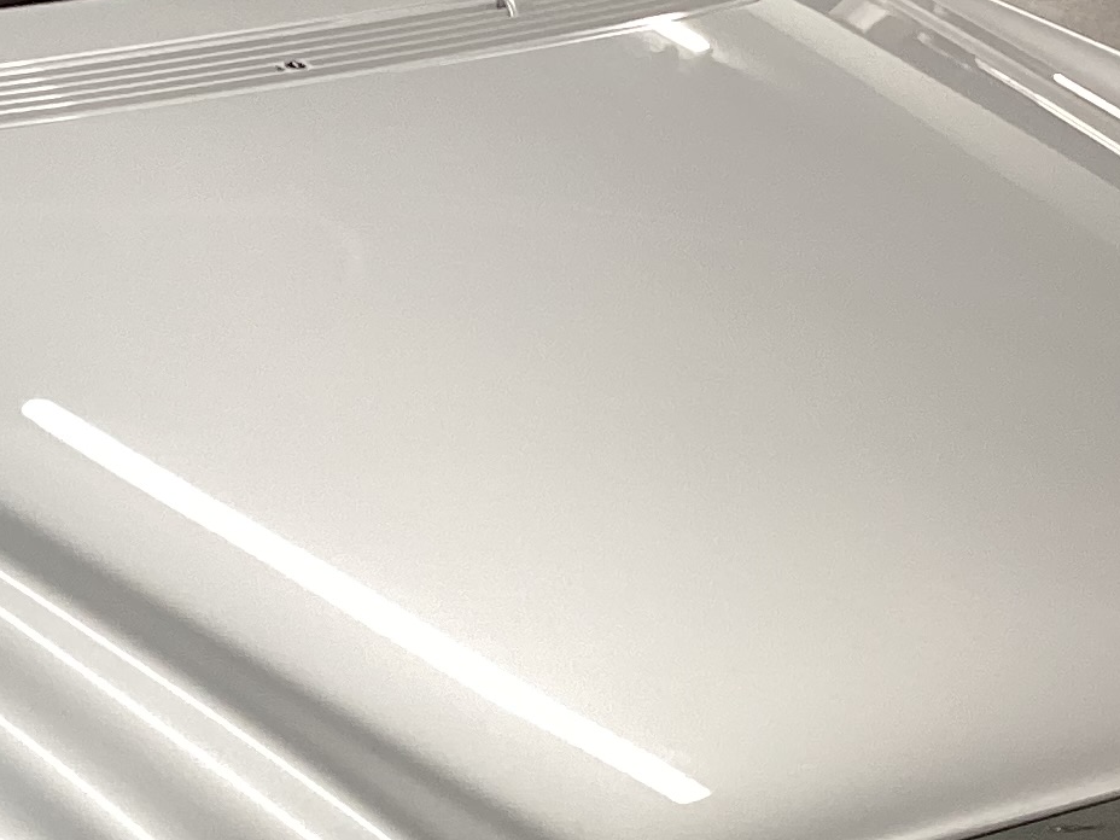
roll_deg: +0.7
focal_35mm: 109
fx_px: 3527
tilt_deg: -23.5
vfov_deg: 13.5
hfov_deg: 17.6
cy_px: 676
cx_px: 14
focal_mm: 3.3
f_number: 2.4
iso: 125
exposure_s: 1/50
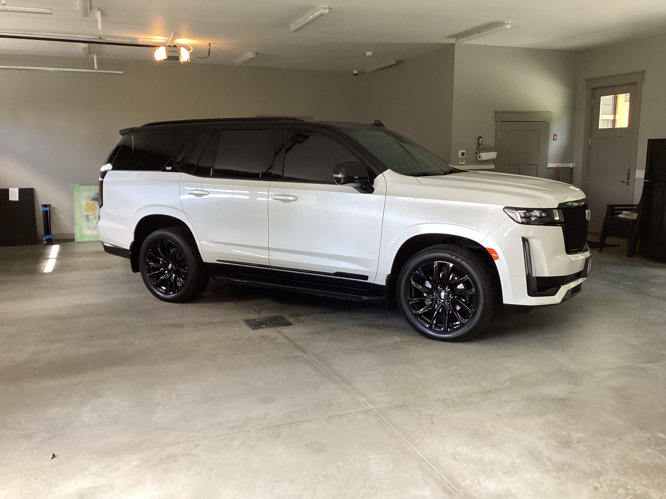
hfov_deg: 58.4
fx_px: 596
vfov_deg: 45.4
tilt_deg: -4.7
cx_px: 333
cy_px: 250
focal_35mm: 31
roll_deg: +1.2
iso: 80
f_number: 2.4
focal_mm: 3.3
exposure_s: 1/60
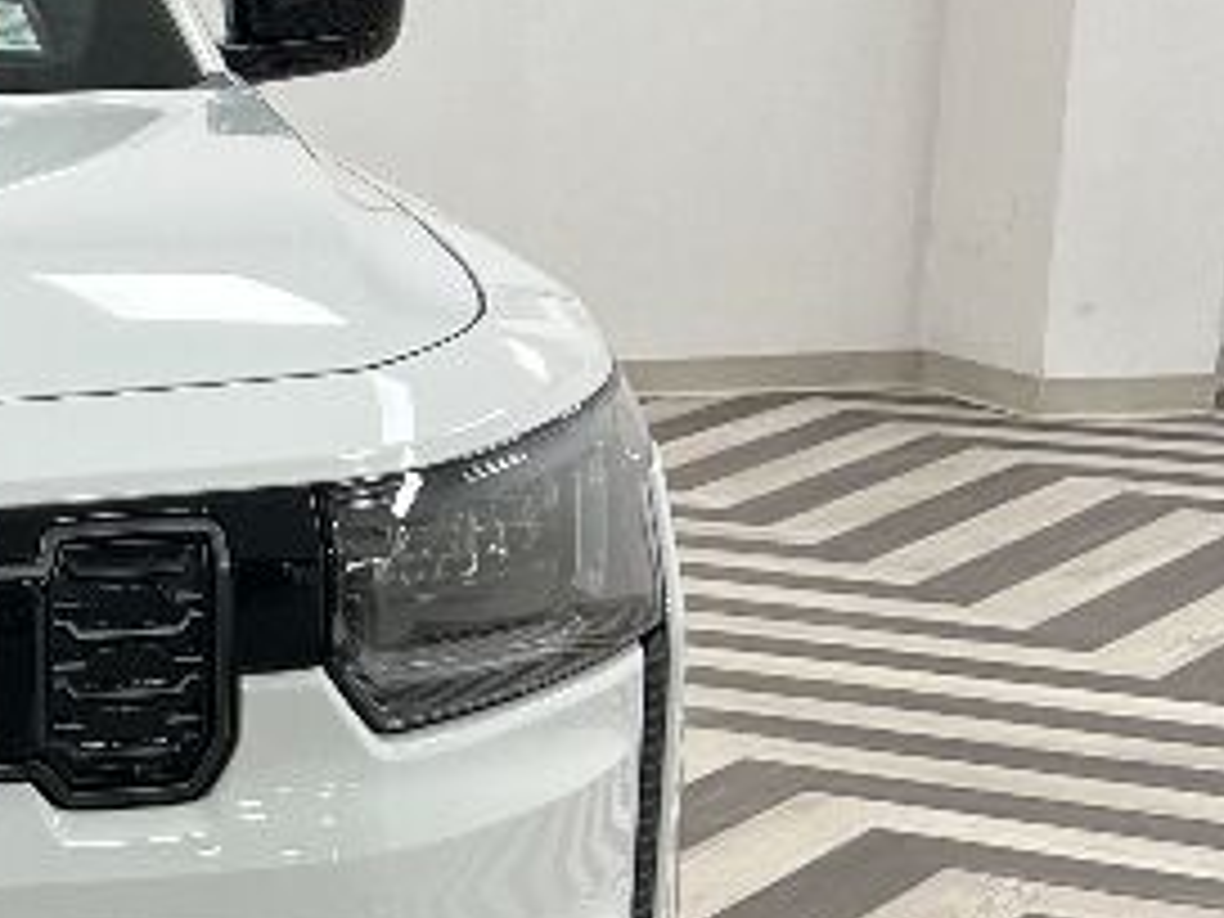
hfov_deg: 17.6
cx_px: -716
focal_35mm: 98
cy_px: 729
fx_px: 3465
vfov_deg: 15.0
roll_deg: +2.6
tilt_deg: -13.6
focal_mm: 5.7
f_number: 1.5
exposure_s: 1/120
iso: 64
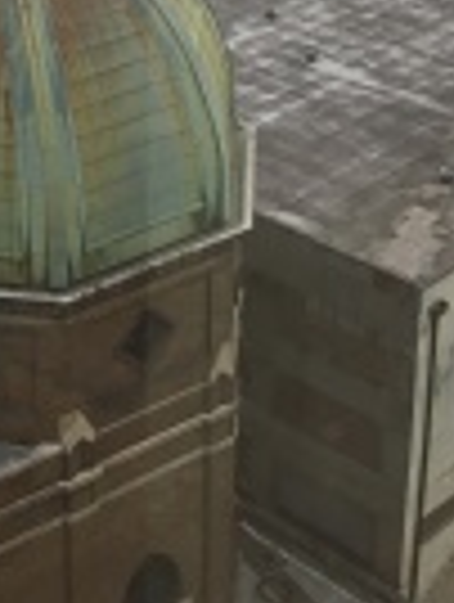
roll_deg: +4.5
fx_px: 1377
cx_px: -135
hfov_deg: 17.6
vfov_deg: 23.6
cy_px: -4
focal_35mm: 79
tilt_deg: -19.8
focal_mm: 4.15
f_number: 2.2
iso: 25
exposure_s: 1/40
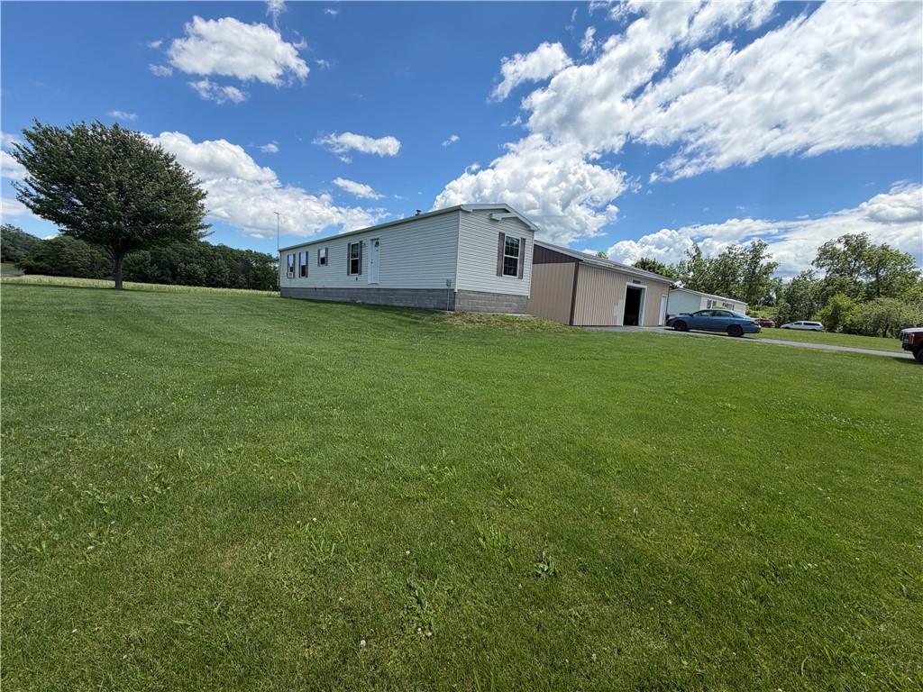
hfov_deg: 102.1
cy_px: 346
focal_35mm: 14
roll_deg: -2.8
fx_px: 373
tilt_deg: -7.1
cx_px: 462
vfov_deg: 85.7
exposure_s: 1/799
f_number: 2.2
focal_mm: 2.22
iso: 20
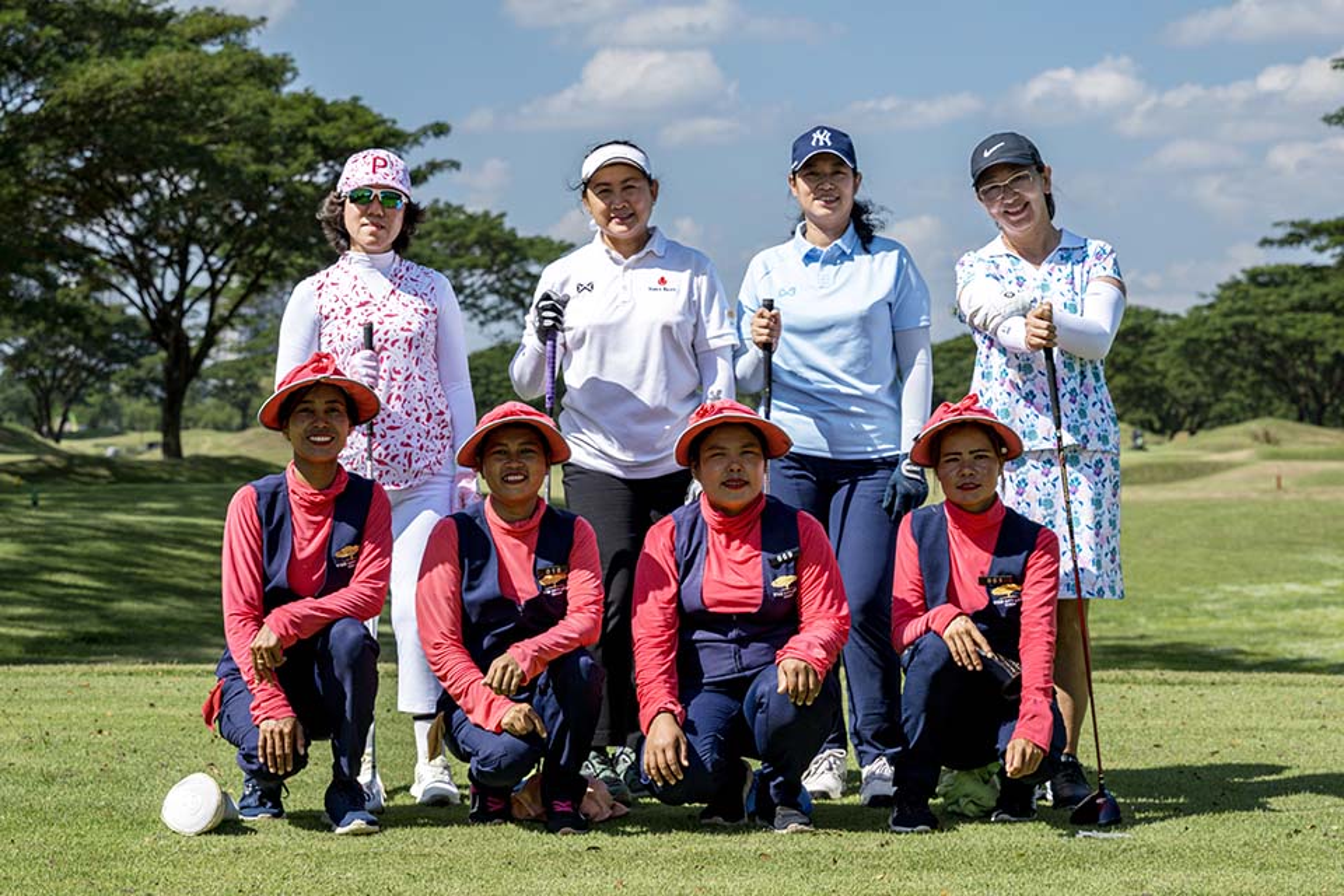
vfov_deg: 19.5
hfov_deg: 28.8
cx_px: 672
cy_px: 448
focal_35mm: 70
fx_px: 2613
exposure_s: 1/640
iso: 140
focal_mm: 70
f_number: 7.1
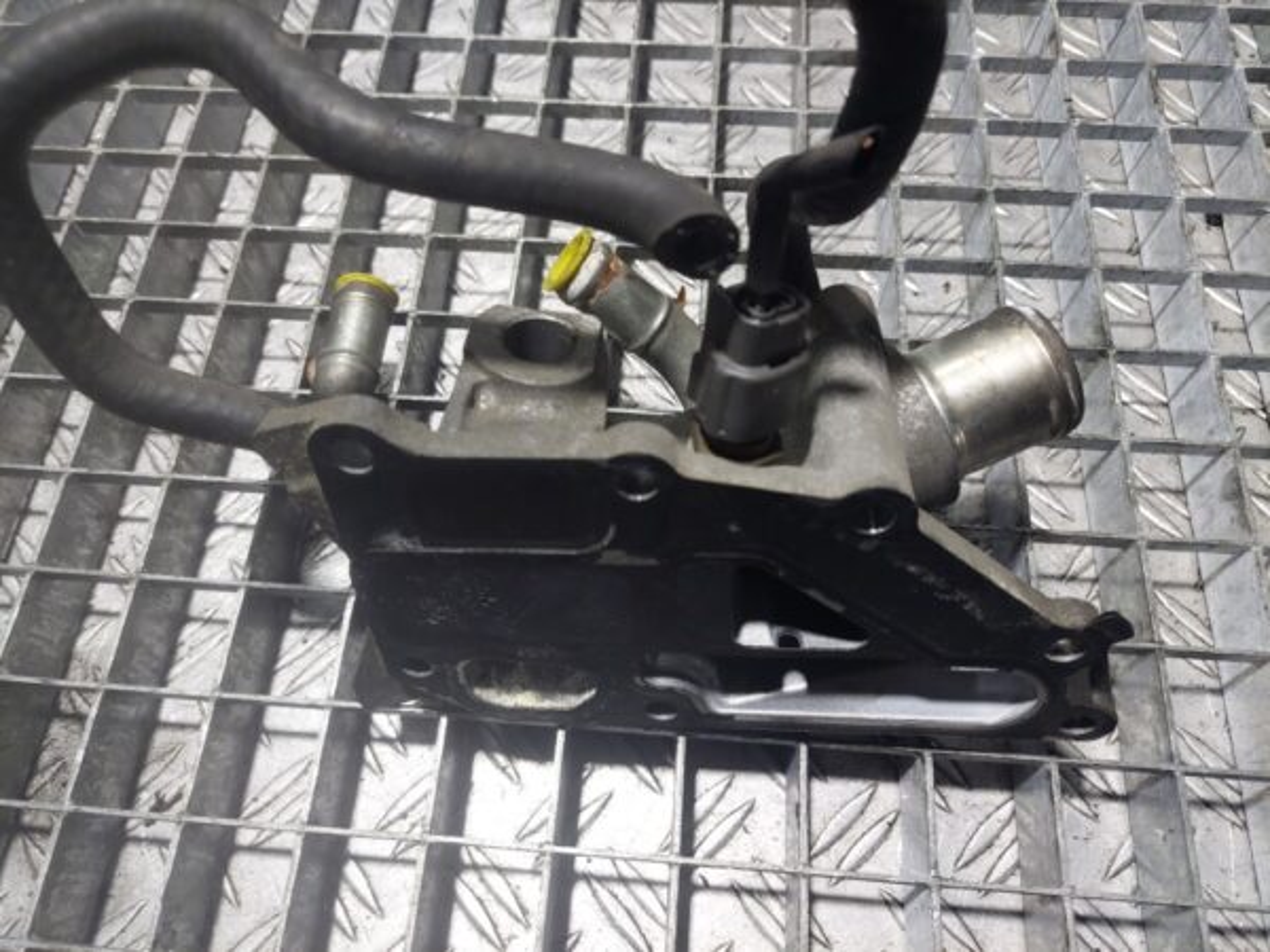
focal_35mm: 25
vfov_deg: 54.9
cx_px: 635
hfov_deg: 69.4
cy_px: 476
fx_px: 917
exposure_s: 1/50
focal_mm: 5.23
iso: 160
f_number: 1.8
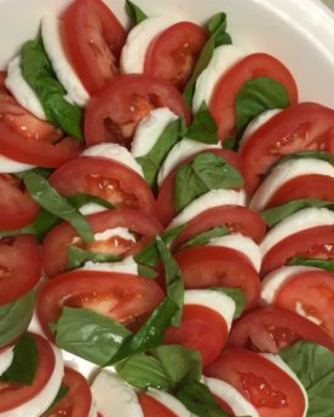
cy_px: 257
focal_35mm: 41
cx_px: 131
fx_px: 507
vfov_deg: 44.5
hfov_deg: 36.3
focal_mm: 4.15
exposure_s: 1/30
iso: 64
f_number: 2.2
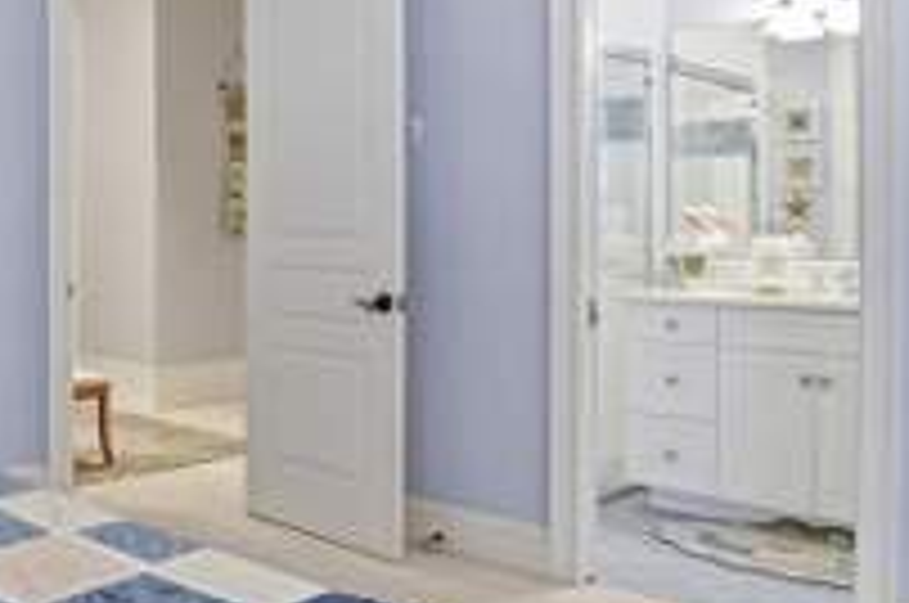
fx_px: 958
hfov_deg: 44.4
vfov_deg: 34.8
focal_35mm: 38
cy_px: 230
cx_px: 32
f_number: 9
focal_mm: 16
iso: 400
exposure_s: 1/15
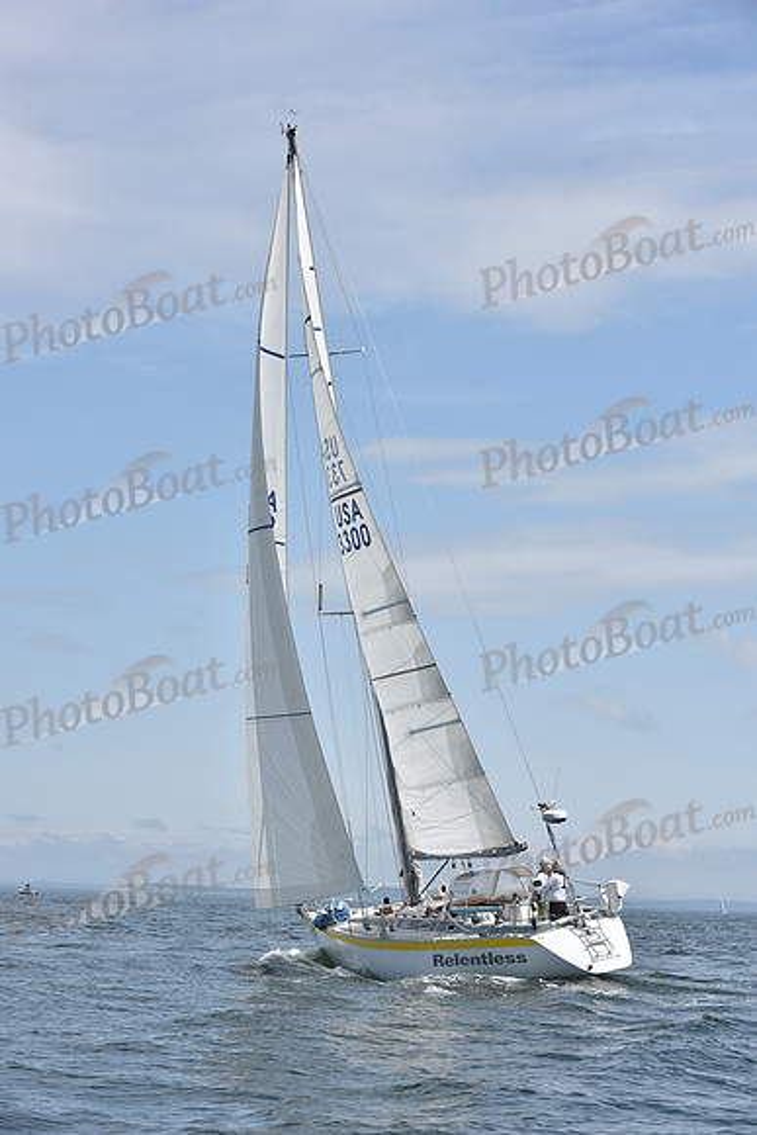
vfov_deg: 28.8
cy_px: 568
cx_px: 378
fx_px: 2206
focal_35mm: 70
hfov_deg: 19.5
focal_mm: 70
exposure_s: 1/800
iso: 200
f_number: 9
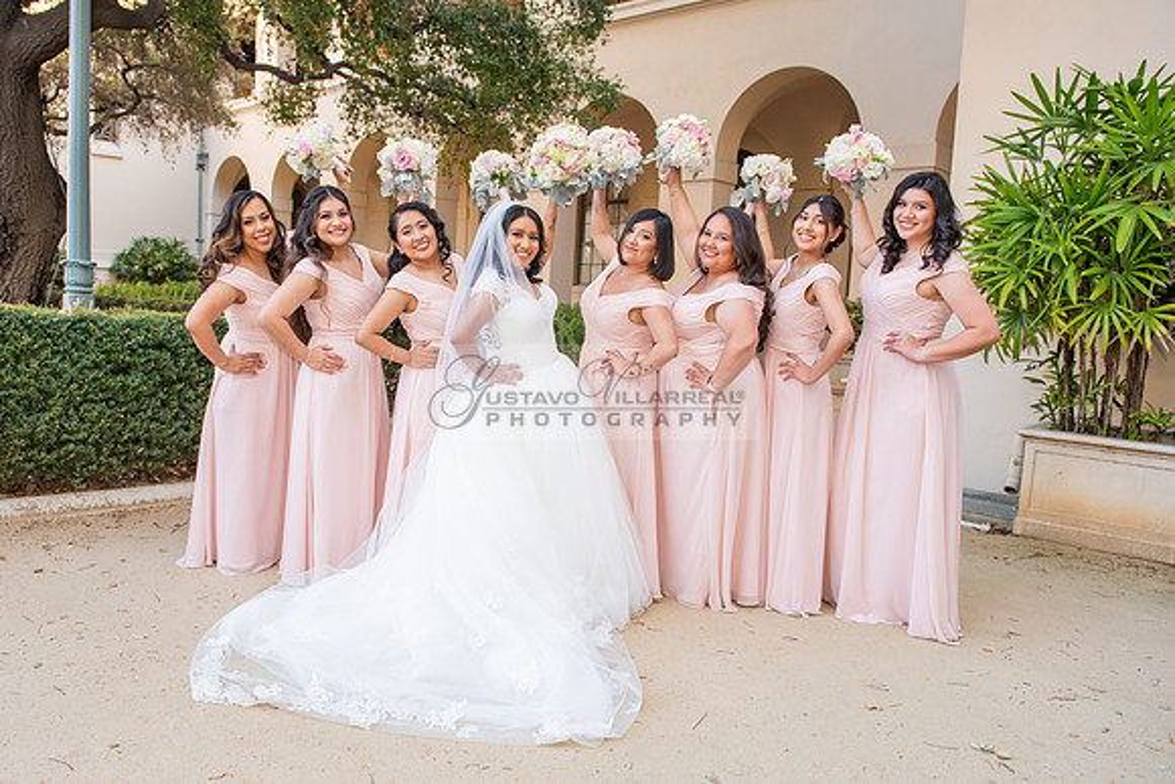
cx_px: 526
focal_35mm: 28
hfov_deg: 66.0
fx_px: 902
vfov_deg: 47.0
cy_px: 413
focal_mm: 24
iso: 640
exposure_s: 1/200
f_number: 4.5
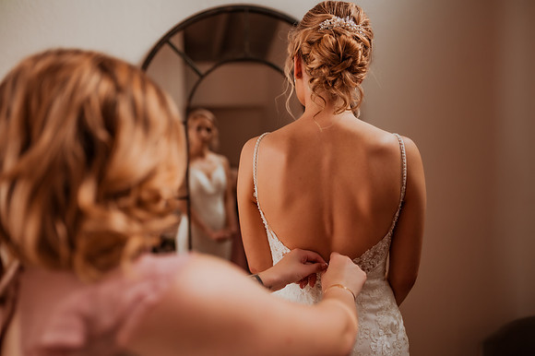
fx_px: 520
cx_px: 268
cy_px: 178
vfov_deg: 37.8
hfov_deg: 54.5
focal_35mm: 35
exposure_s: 1/1250
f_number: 1.8
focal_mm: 35
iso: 320
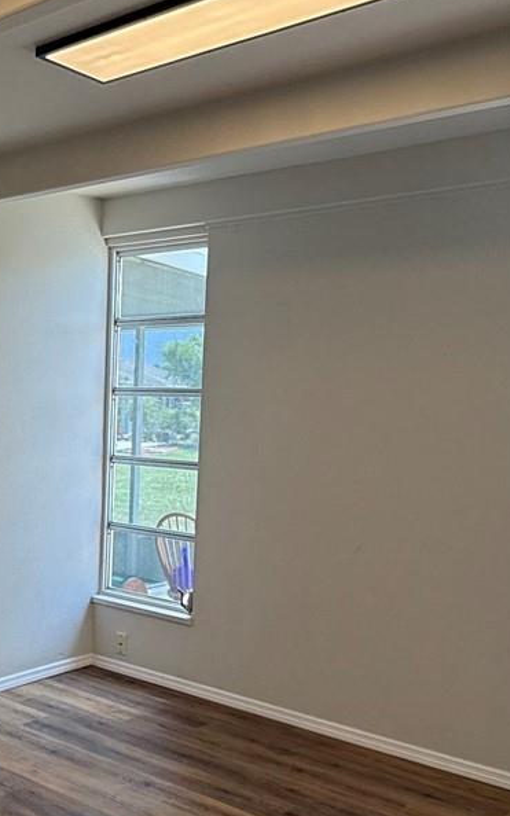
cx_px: 45
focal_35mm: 40
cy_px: 488
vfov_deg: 49.0
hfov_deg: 30.5
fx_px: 890
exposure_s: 1/135
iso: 50
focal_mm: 2.22
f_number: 2.2
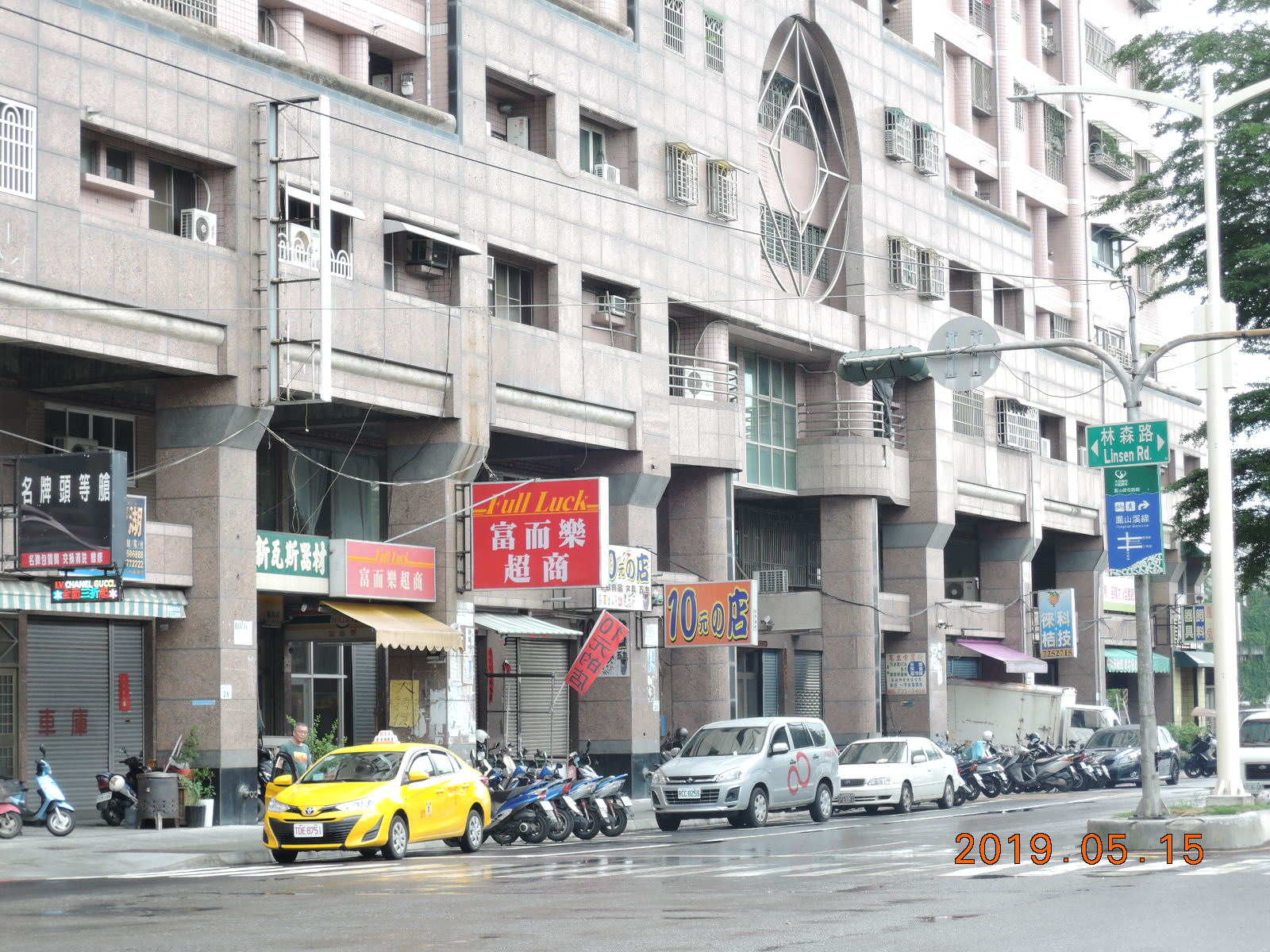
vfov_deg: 17.4
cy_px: 476
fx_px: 3119
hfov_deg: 23.0
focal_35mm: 85
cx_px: 635
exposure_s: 1/80
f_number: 4.5
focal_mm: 18.2
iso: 80
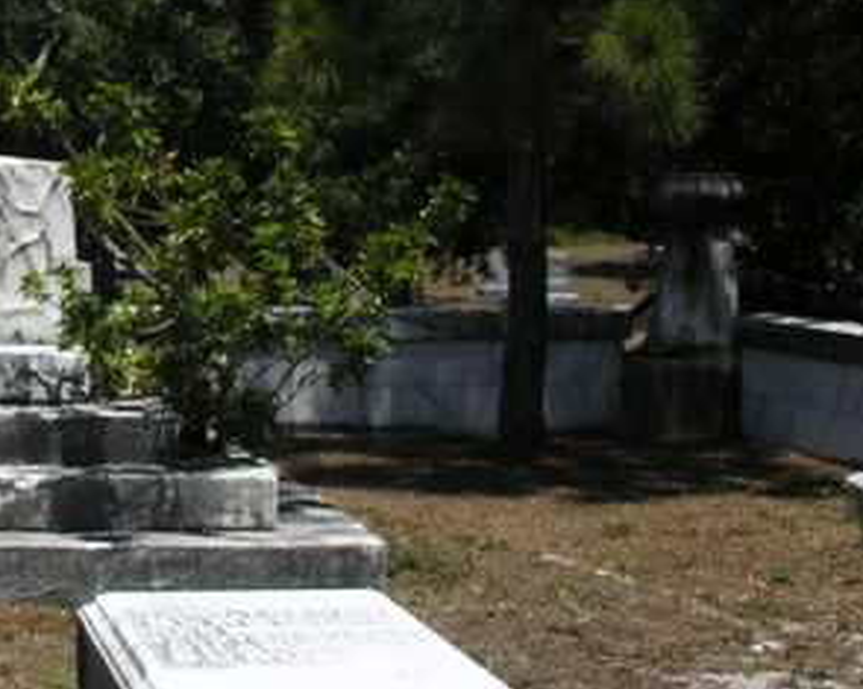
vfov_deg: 16.6
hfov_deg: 20.0
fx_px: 2349
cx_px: -68
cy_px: 202
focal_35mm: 92
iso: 50
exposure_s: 1/760
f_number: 4
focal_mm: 8.9
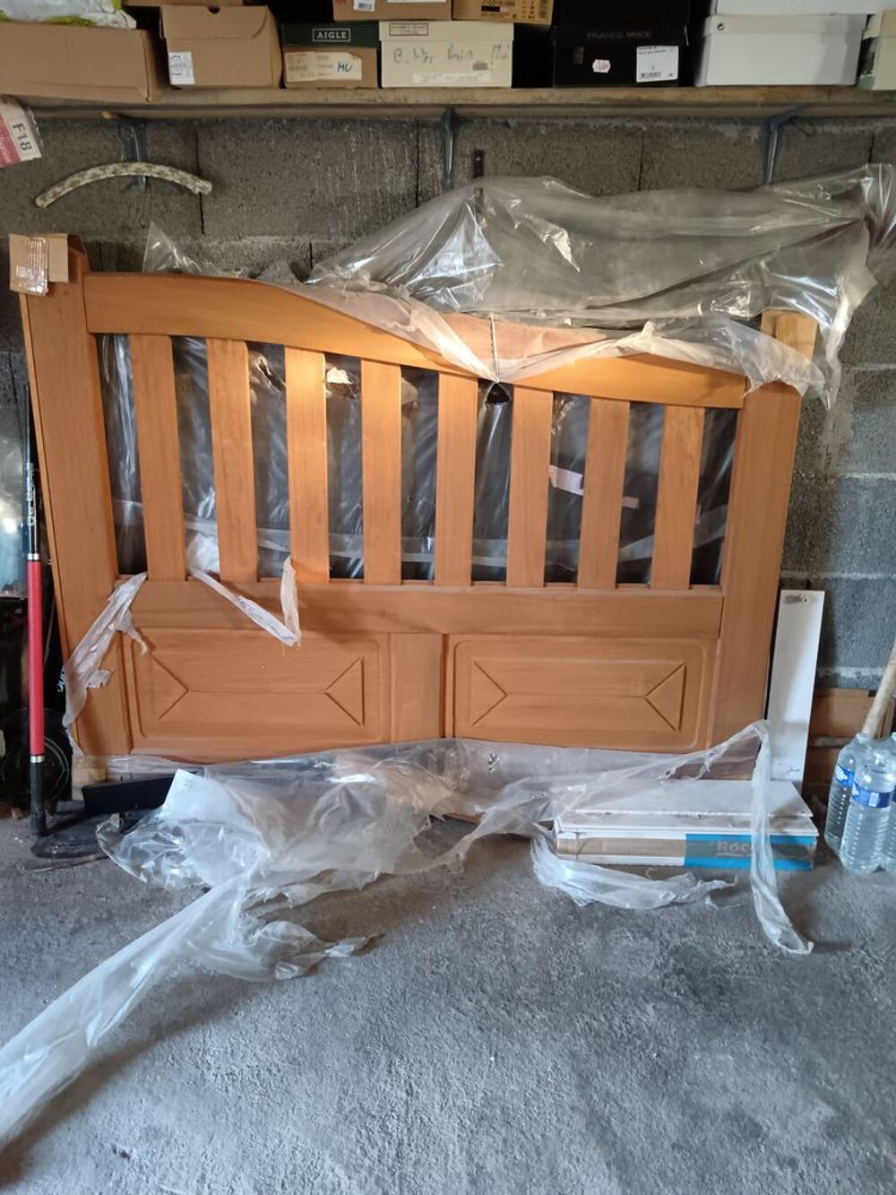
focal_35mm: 27
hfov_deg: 51.4
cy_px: 598
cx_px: 448
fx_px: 932
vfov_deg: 65.3
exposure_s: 1/25
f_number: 1.9
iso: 3193
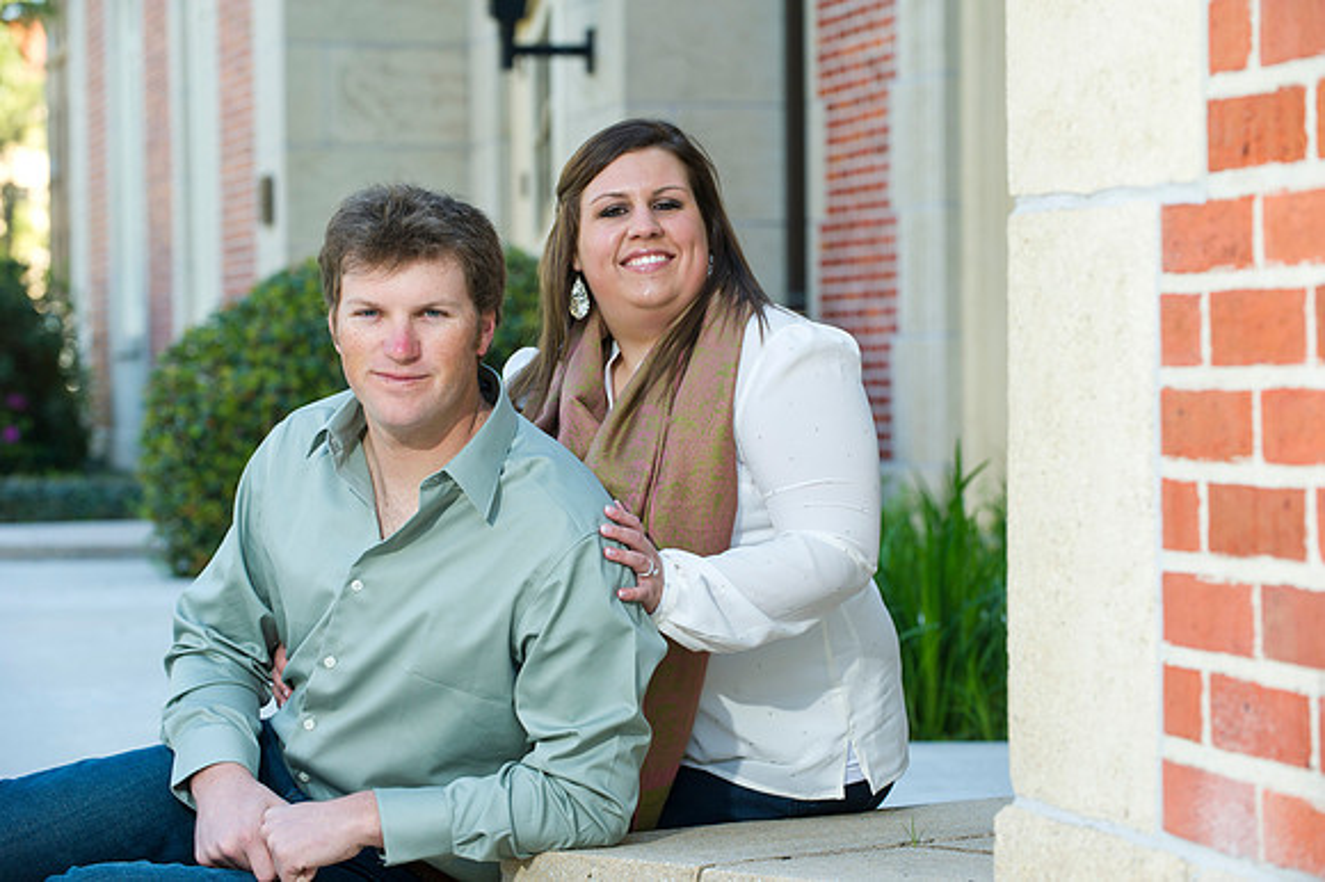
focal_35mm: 116
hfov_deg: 17.7
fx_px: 4267
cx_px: 662
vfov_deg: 11.8
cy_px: 441
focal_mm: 116
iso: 400
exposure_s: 1/100
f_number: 5
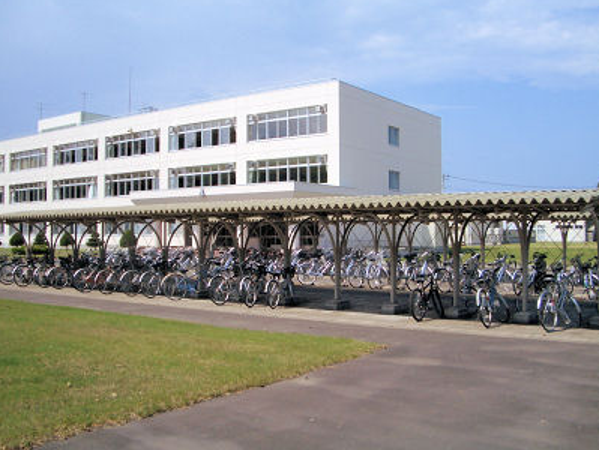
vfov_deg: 38.7
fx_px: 641
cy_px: 220
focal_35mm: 37
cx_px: 290
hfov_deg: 50.1
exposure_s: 1/800
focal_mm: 5.8
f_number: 4.3
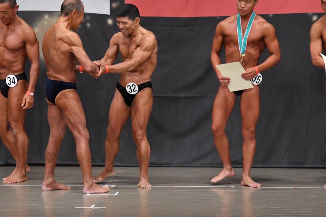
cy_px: 108
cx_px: 163
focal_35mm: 255
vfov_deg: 5.4
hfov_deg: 8.1
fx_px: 2308
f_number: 5.6
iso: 5000
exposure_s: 1/400
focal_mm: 170
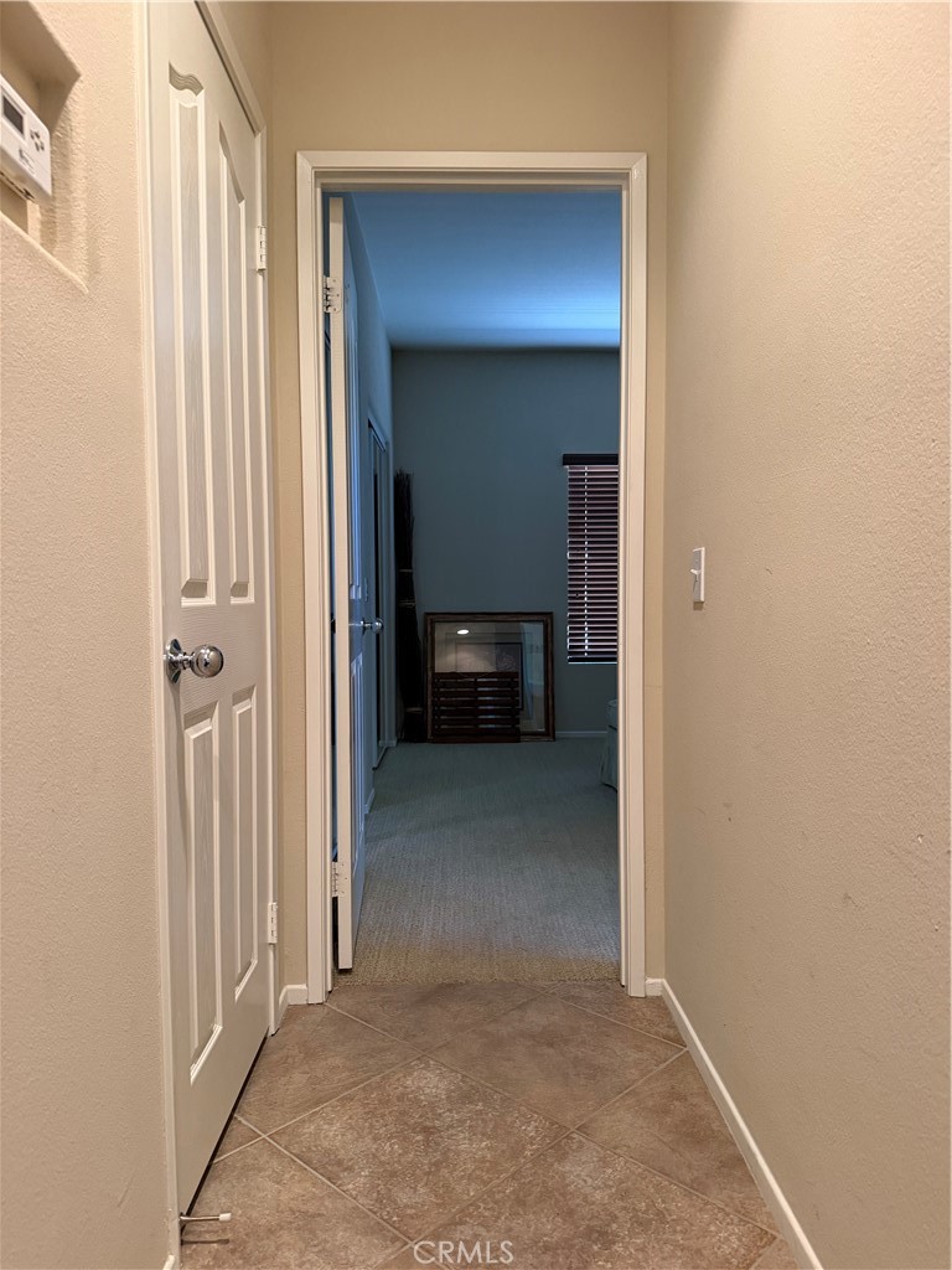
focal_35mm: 24
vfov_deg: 71.6
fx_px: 880
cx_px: 476
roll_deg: -0.2
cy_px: 635
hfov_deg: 56.8
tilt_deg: -3.8
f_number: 1.78
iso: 500
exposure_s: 1/60
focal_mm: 6.76
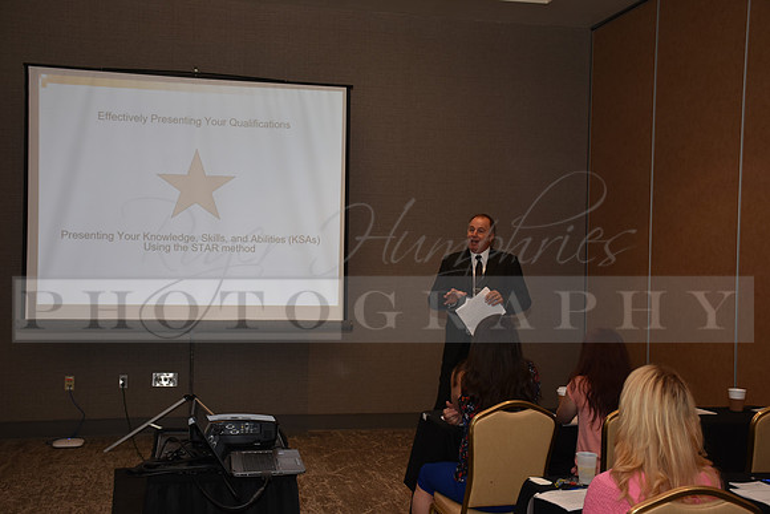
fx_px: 963
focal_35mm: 45
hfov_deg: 43.6
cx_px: 385
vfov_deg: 29.9
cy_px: 257
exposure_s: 1/60
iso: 200
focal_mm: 30
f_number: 5
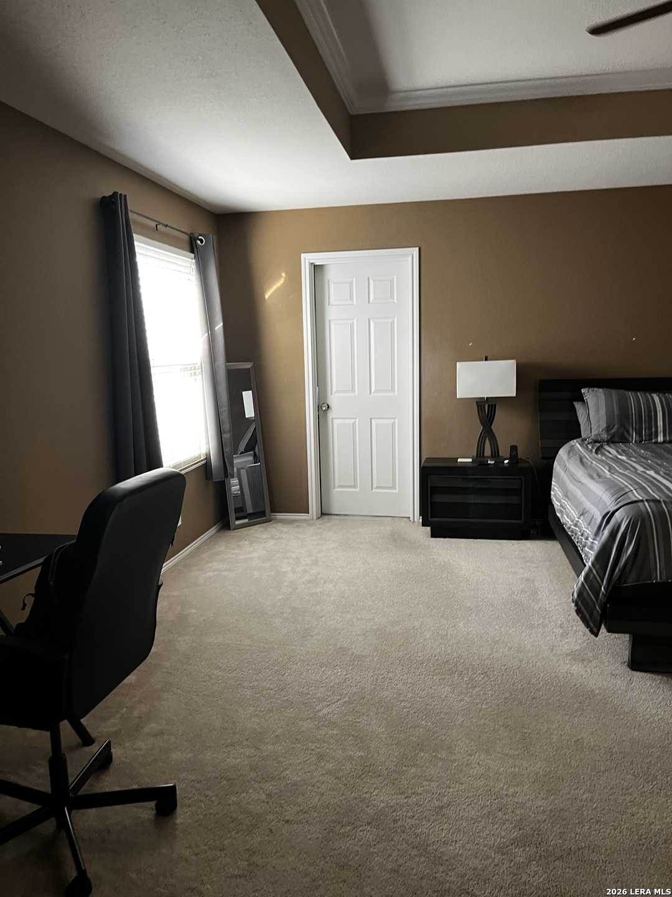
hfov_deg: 53.1
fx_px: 673
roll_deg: +1.0
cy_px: 448
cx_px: 336
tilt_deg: -7.6
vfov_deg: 67.3
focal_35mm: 26
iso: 200
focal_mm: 5.1
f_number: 1.6
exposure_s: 1/60
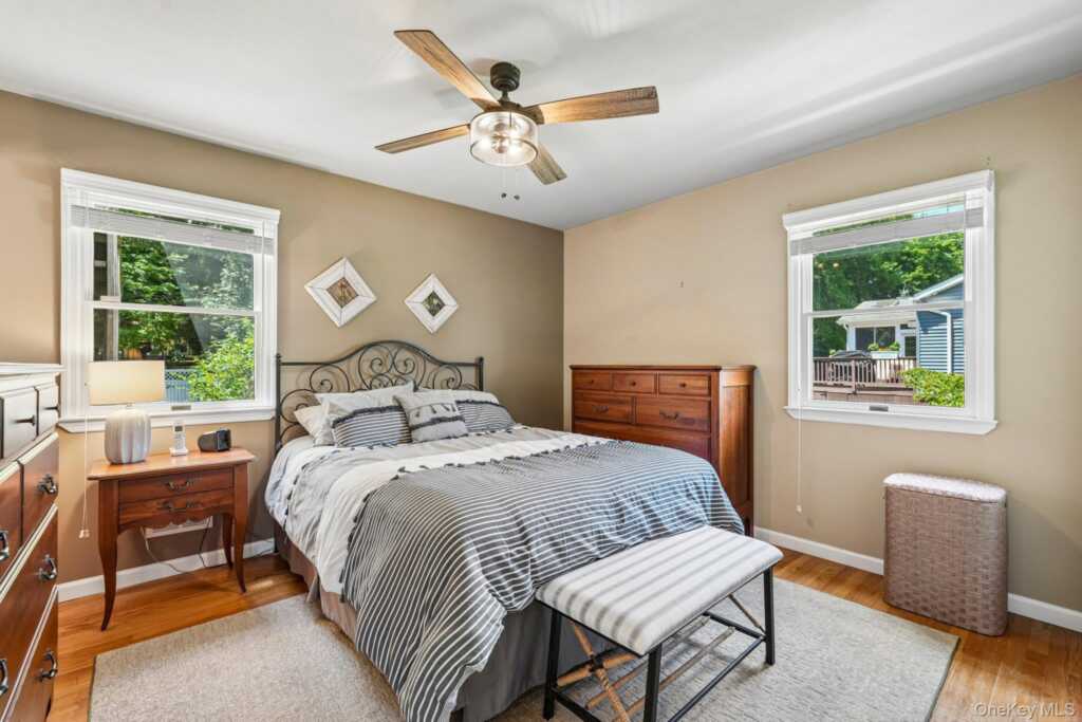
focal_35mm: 16
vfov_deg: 73.8
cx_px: 541
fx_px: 481
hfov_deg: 96.7
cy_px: 361
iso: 400
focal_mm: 16
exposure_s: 1/8
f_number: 8
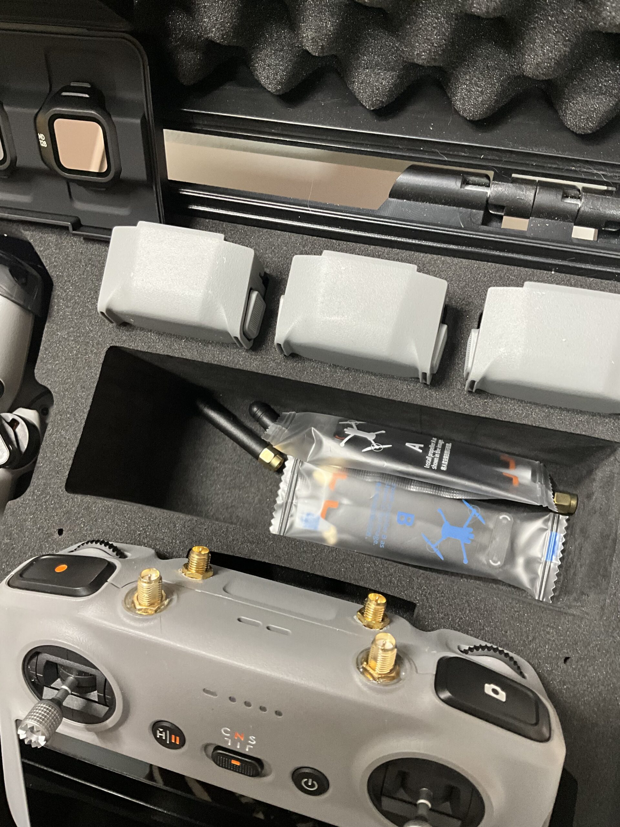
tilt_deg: -74.9
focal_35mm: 29
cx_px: 310
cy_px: 414
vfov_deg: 61.7
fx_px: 693
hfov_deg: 48.2
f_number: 1.8
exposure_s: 1/60
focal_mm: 3
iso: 200
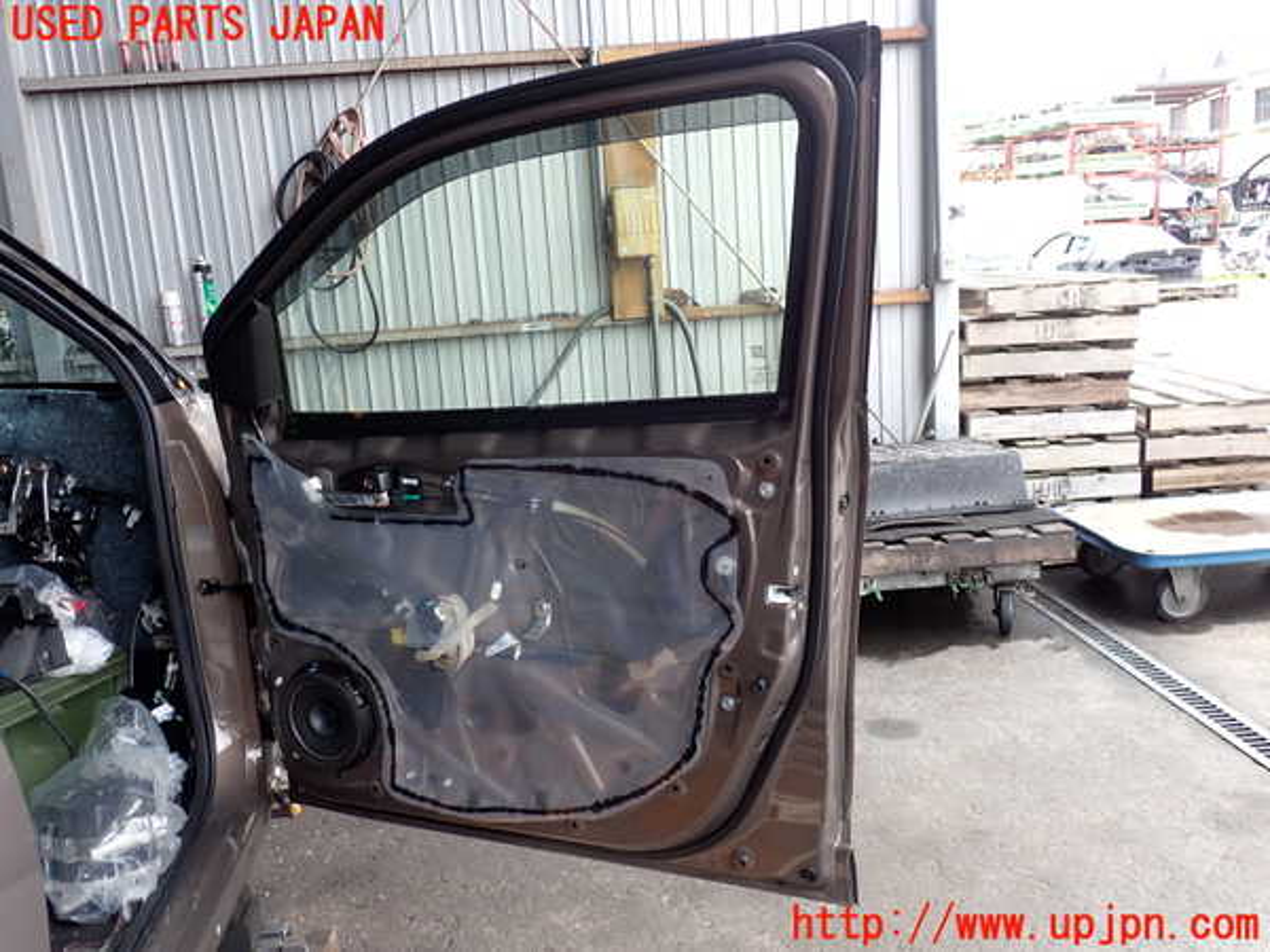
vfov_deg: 46.8
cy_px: 476
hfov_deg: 60.0
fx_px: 1101
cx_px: 635
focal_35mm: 30
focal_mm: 5.4
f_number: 3.2
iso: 100
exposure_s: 1/100
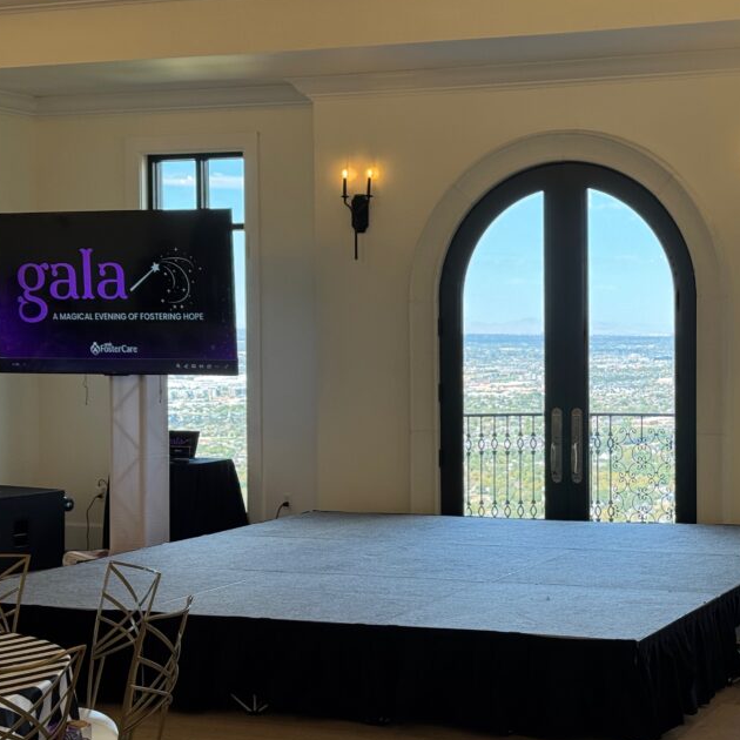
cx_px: 584
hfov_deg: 24.6
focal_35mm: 69
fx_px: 1669
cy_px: 359
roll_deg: +0.4
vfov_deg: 25.0
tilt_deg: -2.1
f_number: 1.78
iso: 64
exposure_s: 1/270
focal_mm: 6.76
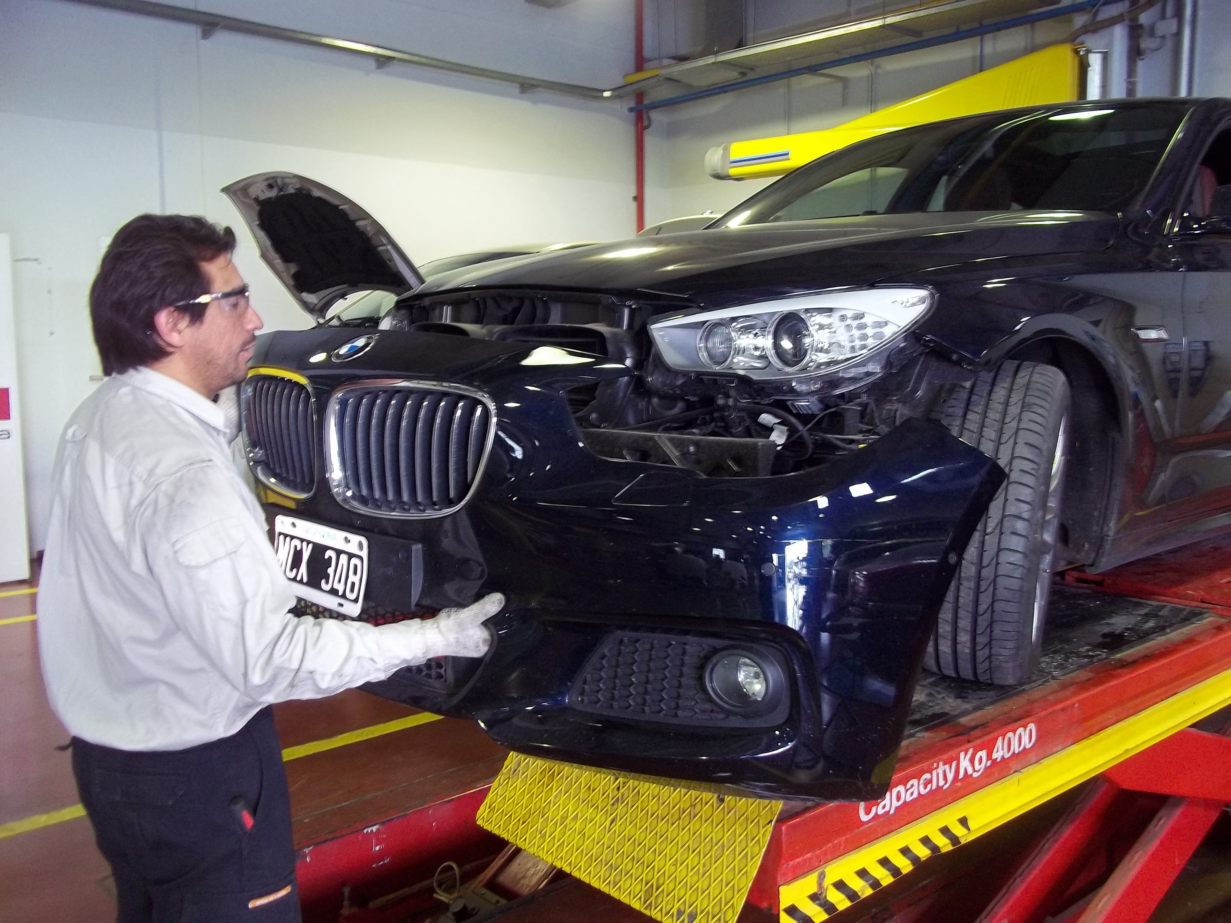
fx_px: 1138
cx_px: 616
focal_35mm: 32
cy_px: 462
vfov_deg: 44.2
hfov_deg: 56.8
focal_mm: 5.7
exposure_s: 1/10
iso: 160
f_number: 2.9
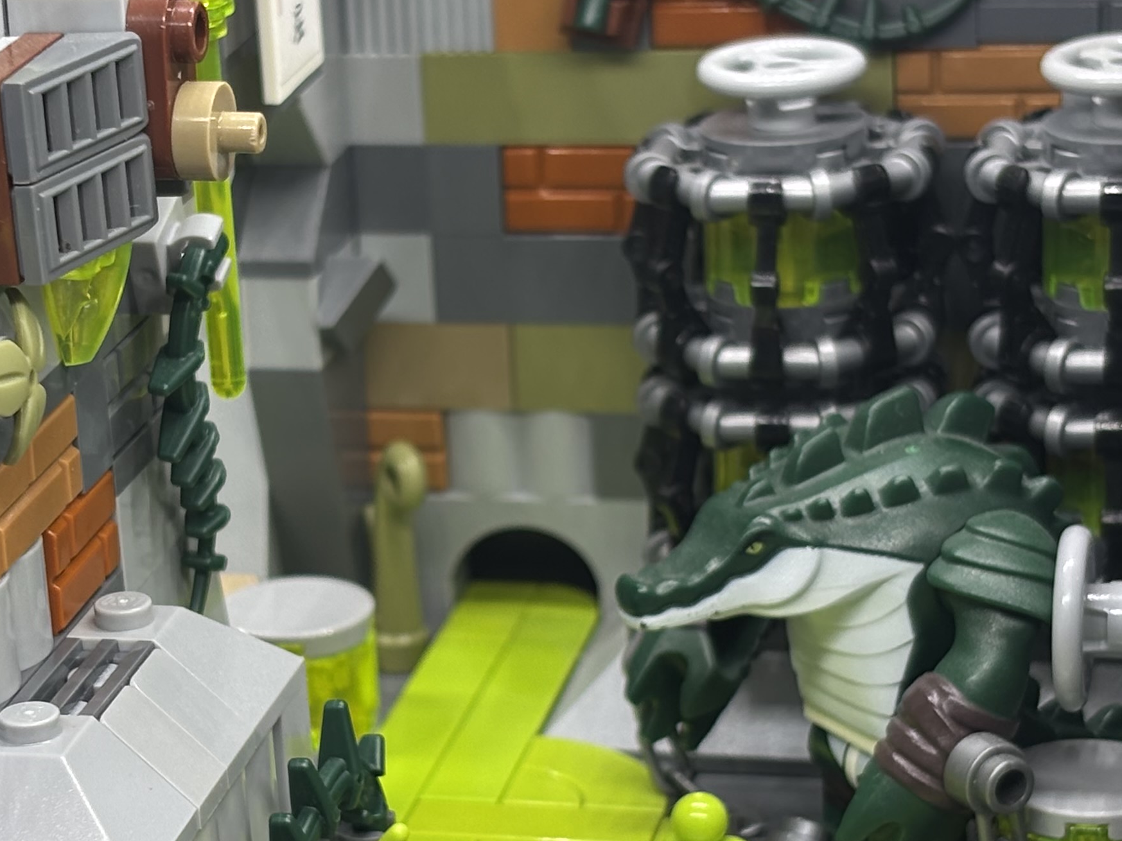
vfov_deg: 12.3
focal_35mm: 120
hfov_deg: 16.3
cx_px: 214
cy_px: 511
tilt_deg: -19.3
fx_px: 3889
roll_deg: +5.0
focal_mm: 5.96
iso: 32
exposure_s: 1/216
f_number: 1.6
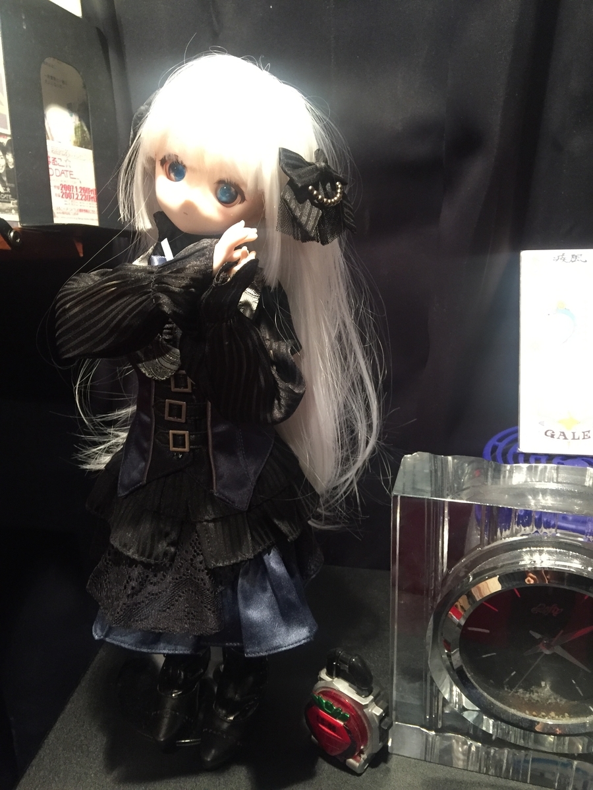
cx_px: 296
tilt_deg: -23.8
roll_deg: +2.5
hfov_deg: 48.2
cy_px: 395
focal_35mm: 29
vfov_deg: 61.7
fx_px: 662
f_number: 2.2
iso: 250
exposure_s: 1/20
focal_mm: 4.15
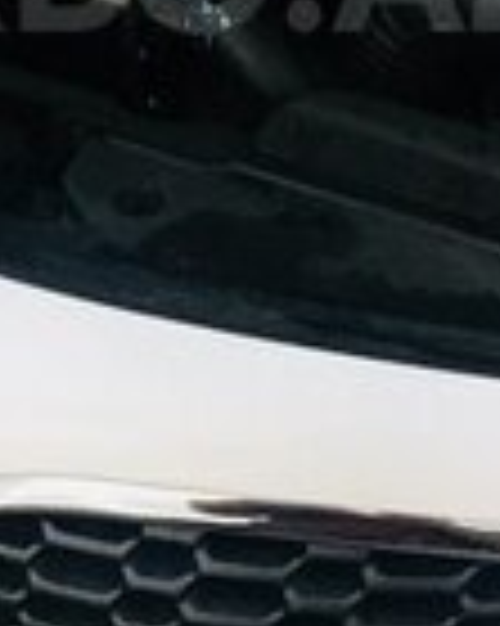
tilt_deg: -33.3
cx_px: 113
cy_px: -36
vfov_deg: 18.4
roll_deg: +0.9
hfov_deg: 15.1
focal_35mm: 101
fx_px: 1870
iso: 250
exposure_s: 1/17
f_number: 2.2
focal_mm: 4.15
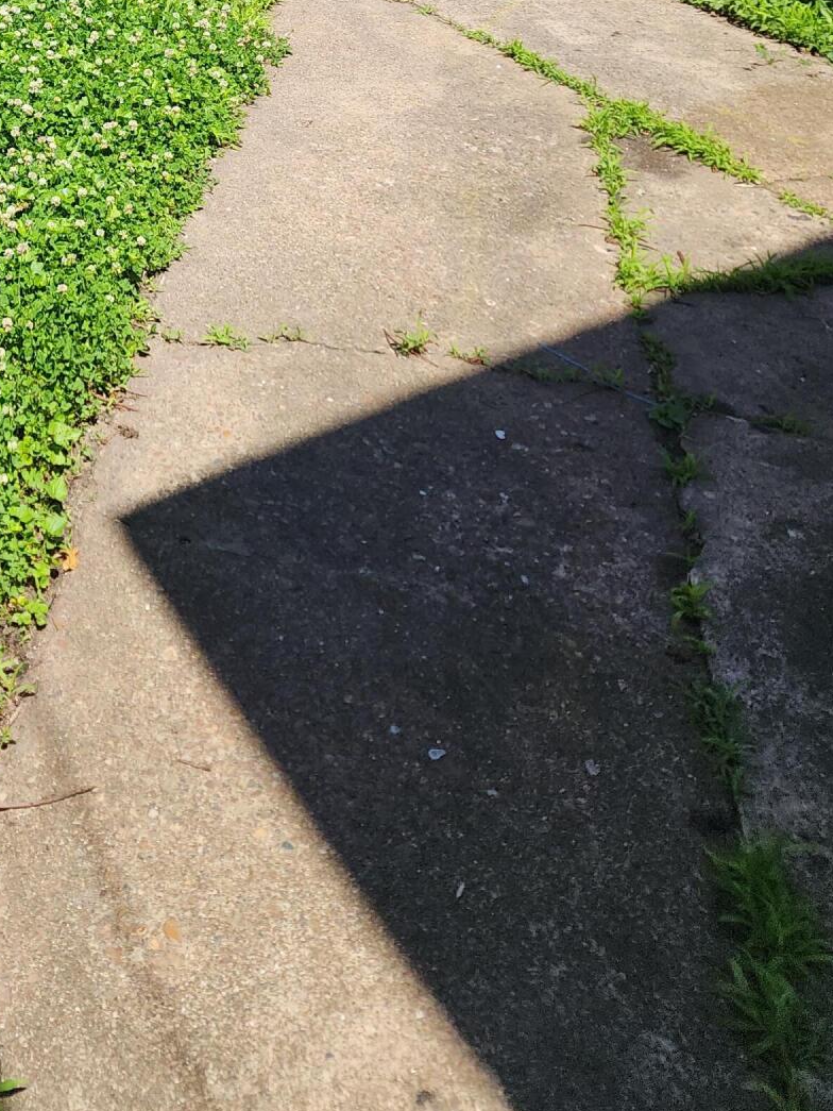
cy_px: 54
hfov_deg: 31.2
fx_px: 1411
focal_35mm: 44
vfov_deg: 39.0
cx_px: 69
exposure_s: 1/790
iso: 12
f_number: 1.8
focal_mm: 6.4
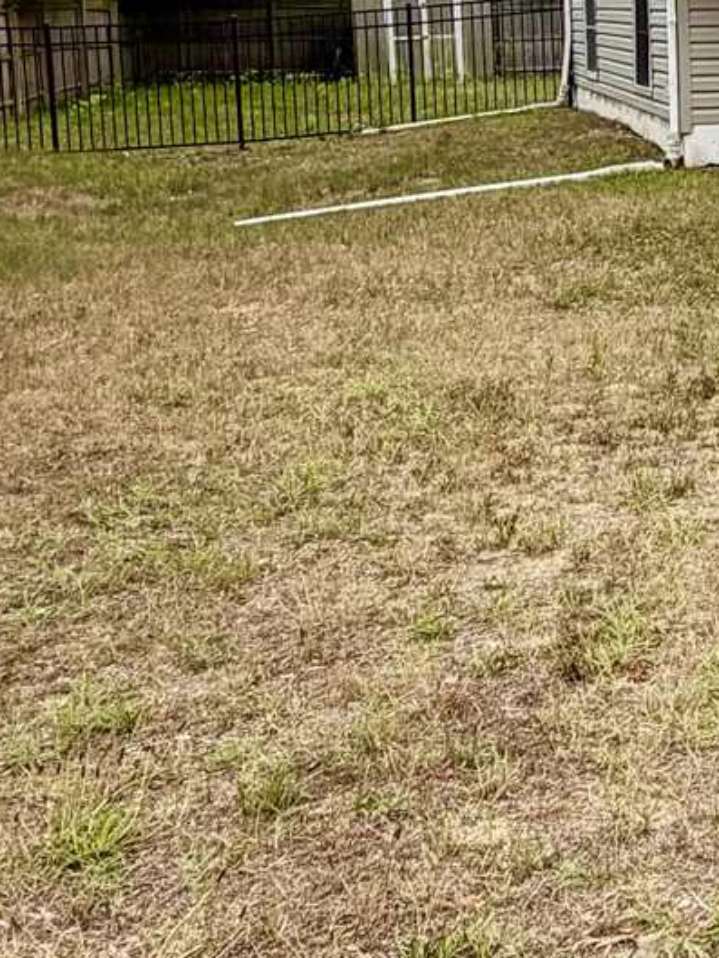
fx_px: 1689
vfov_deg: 30.8
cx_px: 962
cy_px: 172
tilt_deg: -5.6
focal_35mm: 61
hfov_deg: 21.5
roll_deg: +0.2
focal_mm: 2.22
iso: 20
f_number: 2.2
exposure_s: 1/901
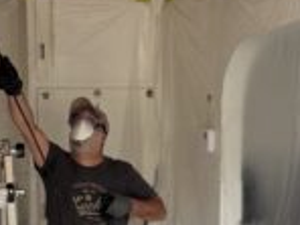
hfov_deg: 29.2
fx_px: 563
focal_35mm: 65
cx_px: 61
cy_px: 176
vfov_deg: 22.3
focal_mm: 6.76
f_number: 1.78
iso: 200
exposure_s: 1/121
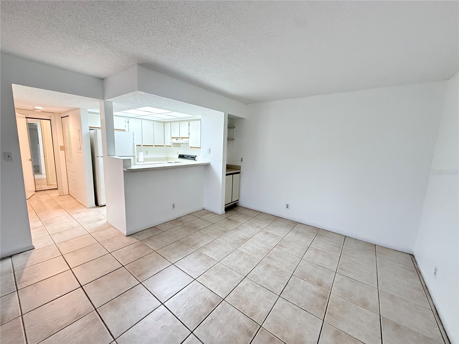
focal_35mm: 14
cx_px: 230
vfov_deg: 85.7
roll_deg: -1.7
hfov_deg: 102.1
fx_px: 186
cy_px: 172
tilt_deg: -7.0
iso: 800
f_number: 2.2
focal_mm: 2.22
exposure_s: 1/60
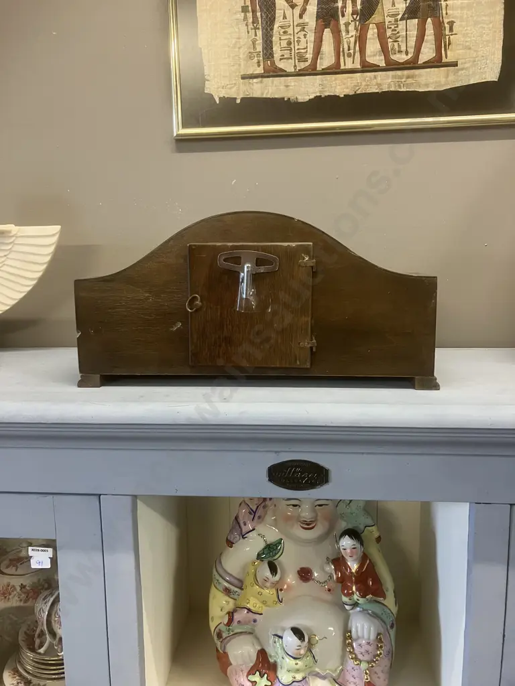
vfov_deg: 63.4
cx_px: 258
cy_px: 343
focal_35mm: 28
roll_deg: -0.3
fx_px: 555
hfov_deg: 49.7
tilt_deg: -6.4
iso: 160
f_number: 1.8
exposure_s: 1/50
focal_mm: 3.99
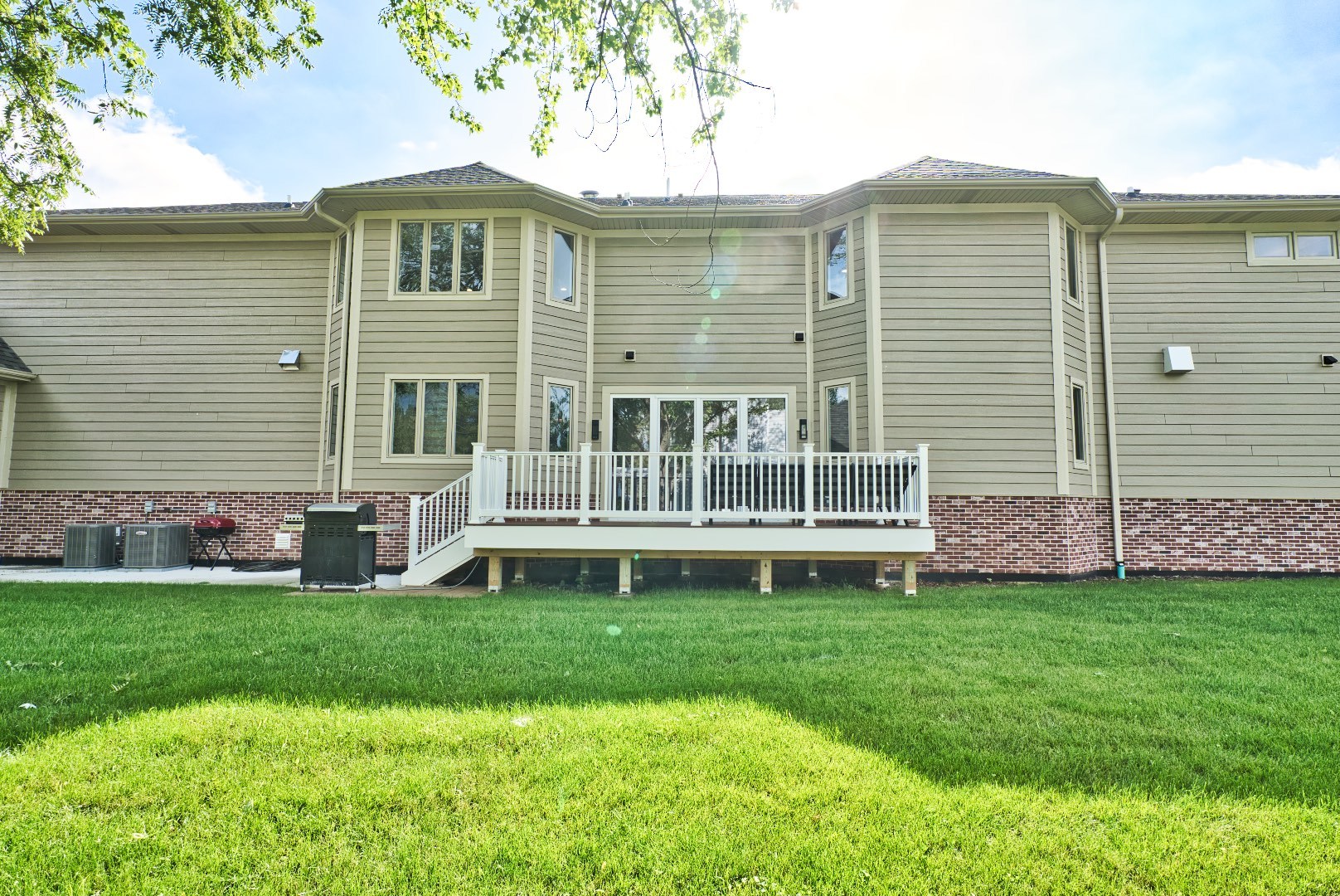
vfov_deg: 67.5
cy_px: 448
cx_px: 670
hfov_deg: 90.0
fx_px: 670
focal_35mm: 18
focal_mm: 18
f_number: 10
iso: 250
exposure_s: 1/160
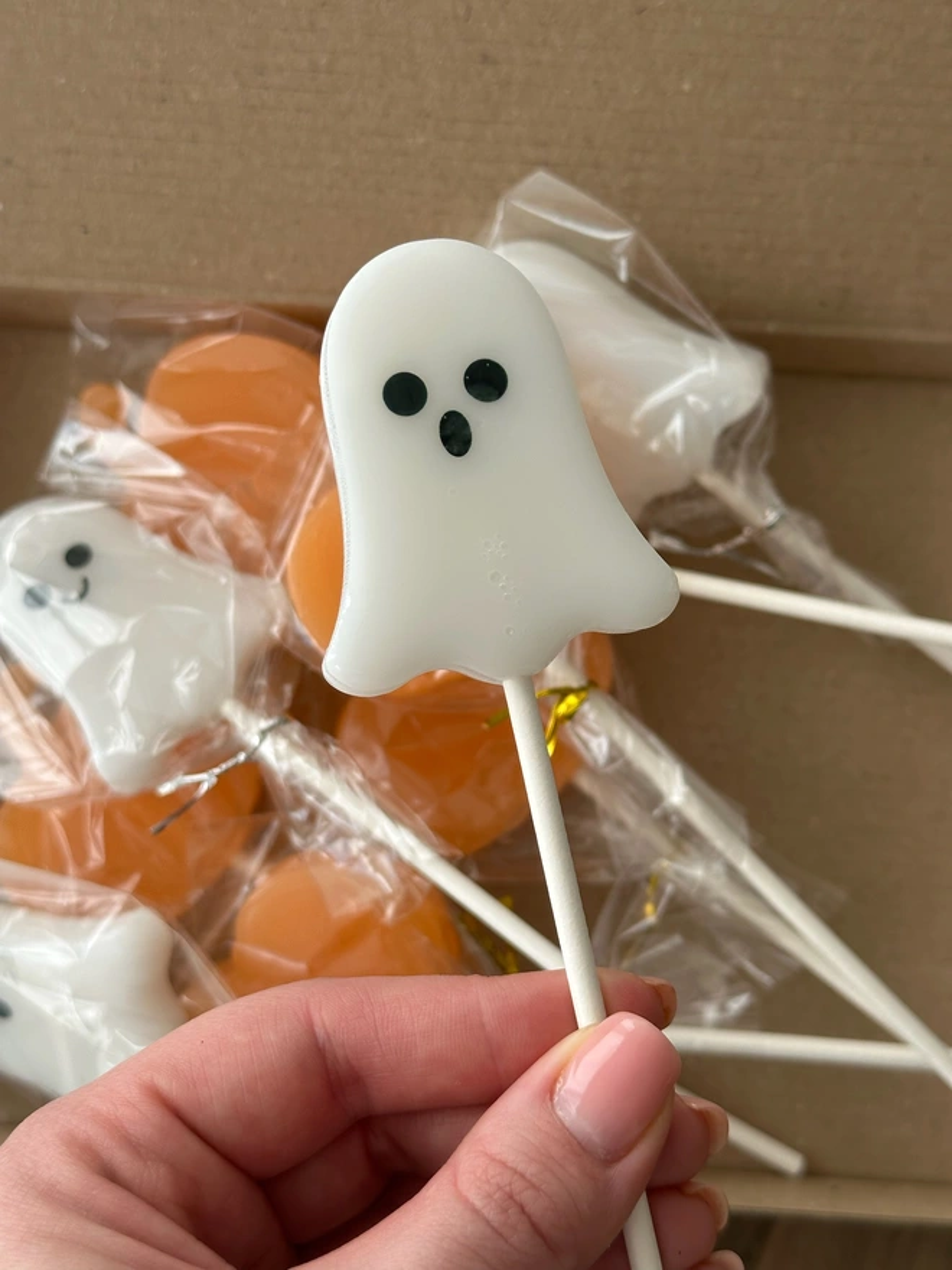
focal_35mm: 48
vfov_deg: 39.7
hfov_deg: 30.3
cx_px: 476
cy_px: 635
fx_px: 1760
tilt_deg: -88.7
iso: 64
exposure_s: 1/571
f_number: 1.78
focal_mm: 6.86
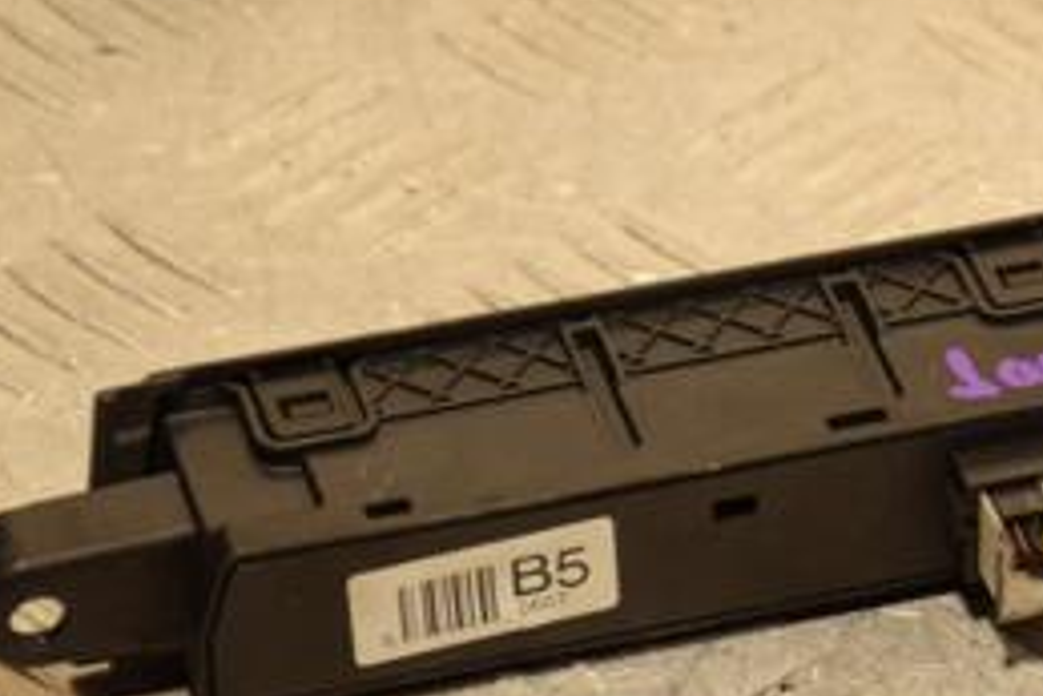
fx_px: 9276
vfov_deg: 4.3
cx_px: 1027
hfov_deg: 6.4
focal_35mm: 320
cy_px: 290
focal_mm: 92
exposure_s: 1/320
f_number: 5.6
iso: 800
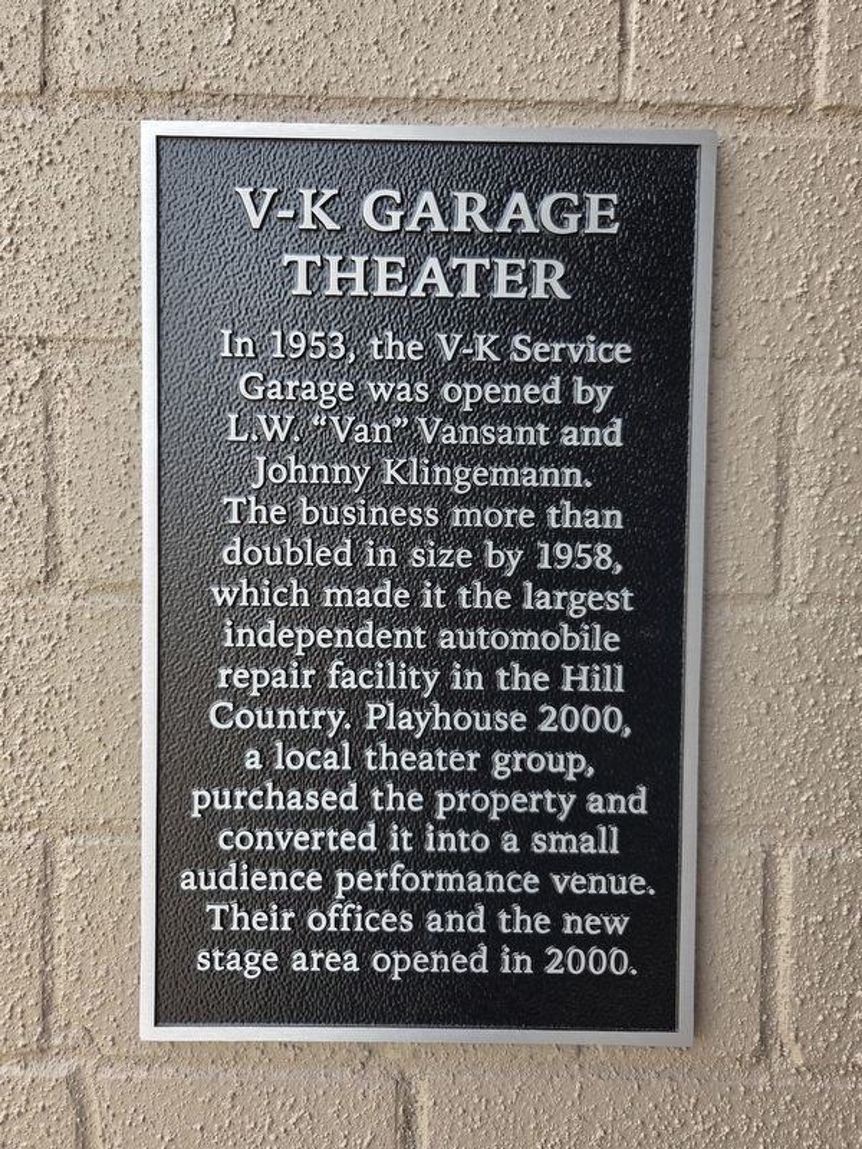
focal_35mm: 23
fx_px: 764
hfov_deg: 58.9
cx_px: 431
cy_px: 574
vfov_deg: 73.9
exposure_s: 1/182
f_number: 1.8
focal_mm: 5.4
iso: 32
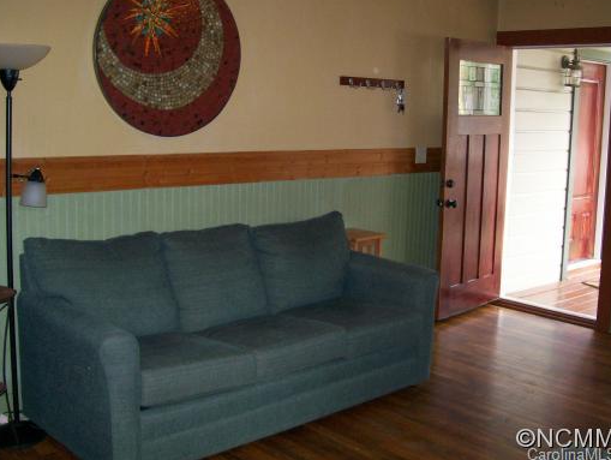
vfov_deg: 35.2
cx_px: 317
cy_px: 204
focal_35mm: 41
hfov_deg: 45.7
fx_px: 725
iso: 140
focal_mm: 6
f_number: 2.7
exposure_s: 1/64
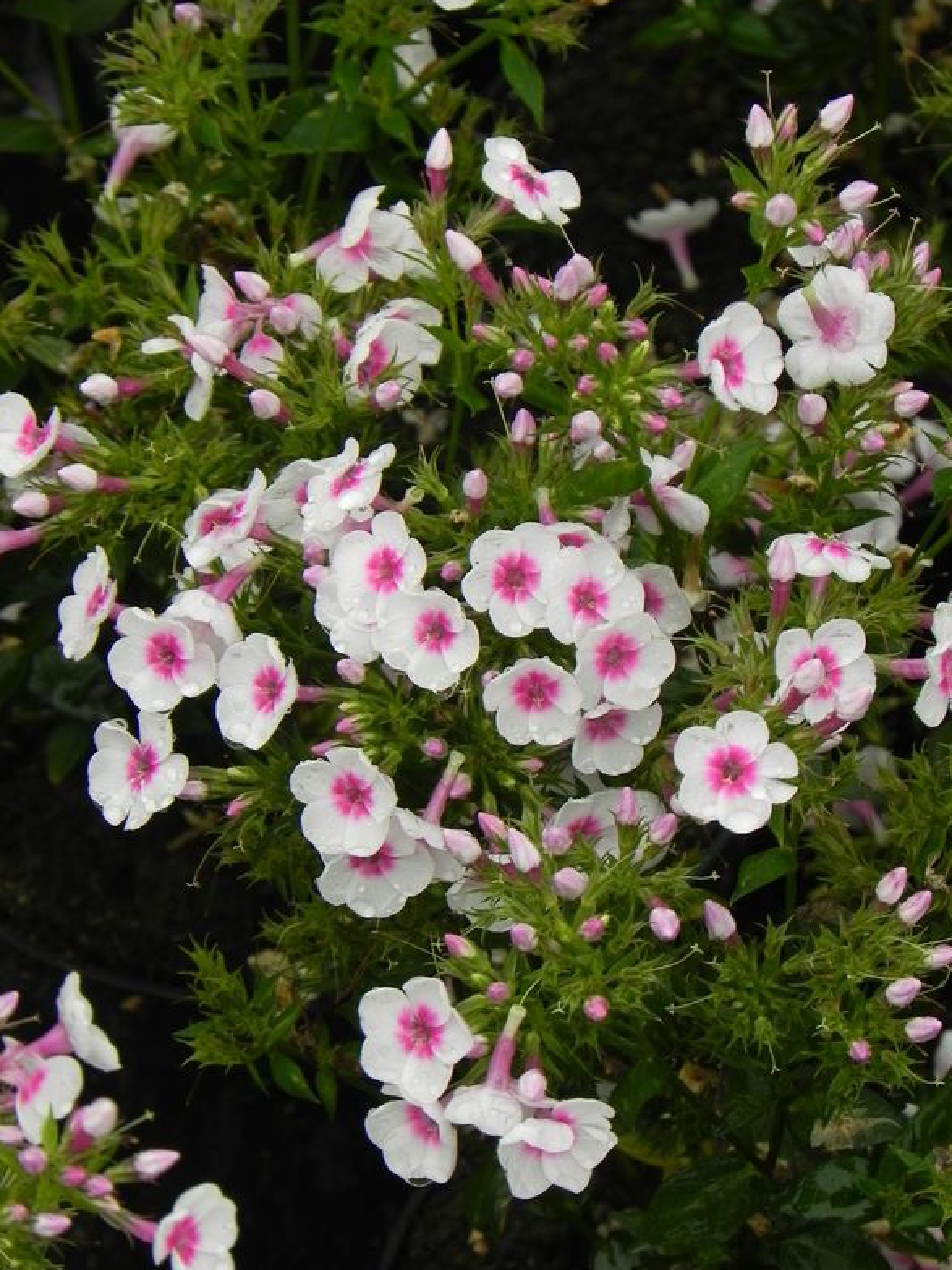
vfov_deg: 7.9
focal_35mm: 252
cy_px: 635
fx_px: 9241
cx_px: 473
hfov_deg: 5.9
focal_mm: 44
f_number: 5
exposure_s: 1/160
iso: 160
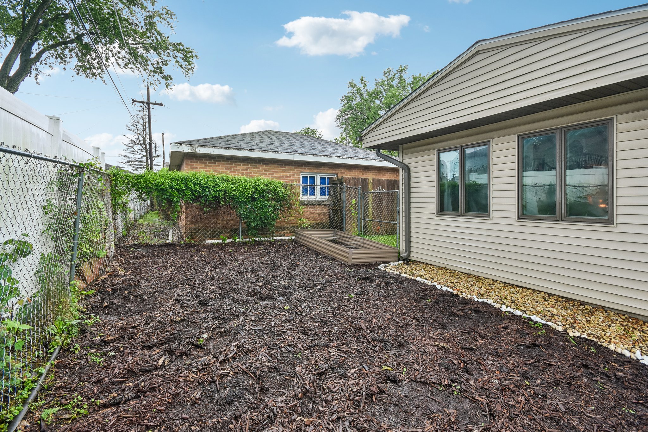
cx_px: 324
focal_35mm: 15
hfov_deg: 100.4
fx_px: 270
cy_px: 216
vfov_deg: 77.3
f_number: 8
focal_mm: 10
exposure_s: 1/4
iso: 500
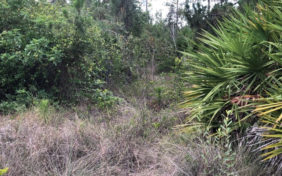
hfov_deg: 33.5
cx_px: 140
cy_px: 91
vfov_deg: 21.3
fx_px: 469
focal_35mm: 61
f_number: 2.8
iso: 20
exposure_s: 1/60
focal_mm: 6.6
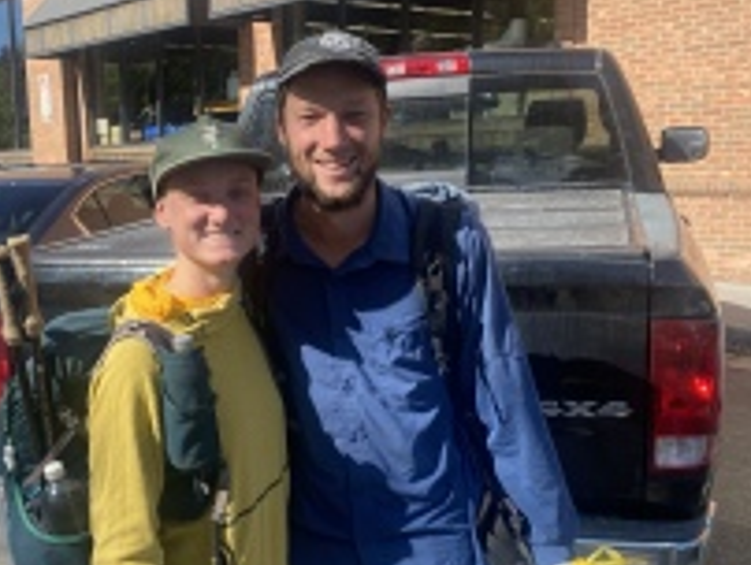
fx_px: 1021
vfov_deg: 30.8
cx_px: 227
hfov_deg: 39.7
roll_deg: +3.0
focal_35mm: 47
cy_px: 361
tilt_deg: -9.3
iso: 32
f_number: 1.8
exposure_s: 1/1218
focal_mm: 4.25
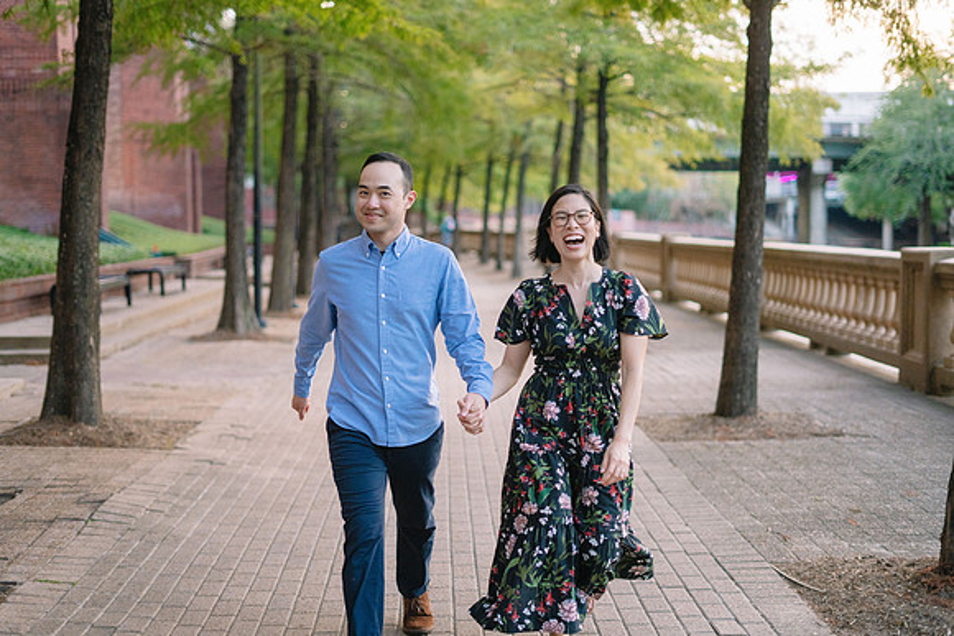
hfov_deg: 39.6
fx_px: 1325
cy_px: 318
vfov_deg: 27.0
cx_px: 477
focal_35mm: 50
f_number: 1.8
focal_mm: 50
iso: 1600
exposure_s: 1/640
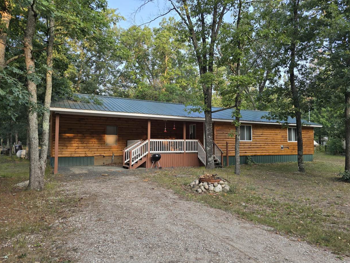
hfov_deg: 71.6
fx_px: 243
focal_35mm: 24
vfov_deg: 56.8
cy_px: 133
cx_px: 170
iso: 20
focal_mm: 6.3
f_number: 1.7
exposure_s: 1/180
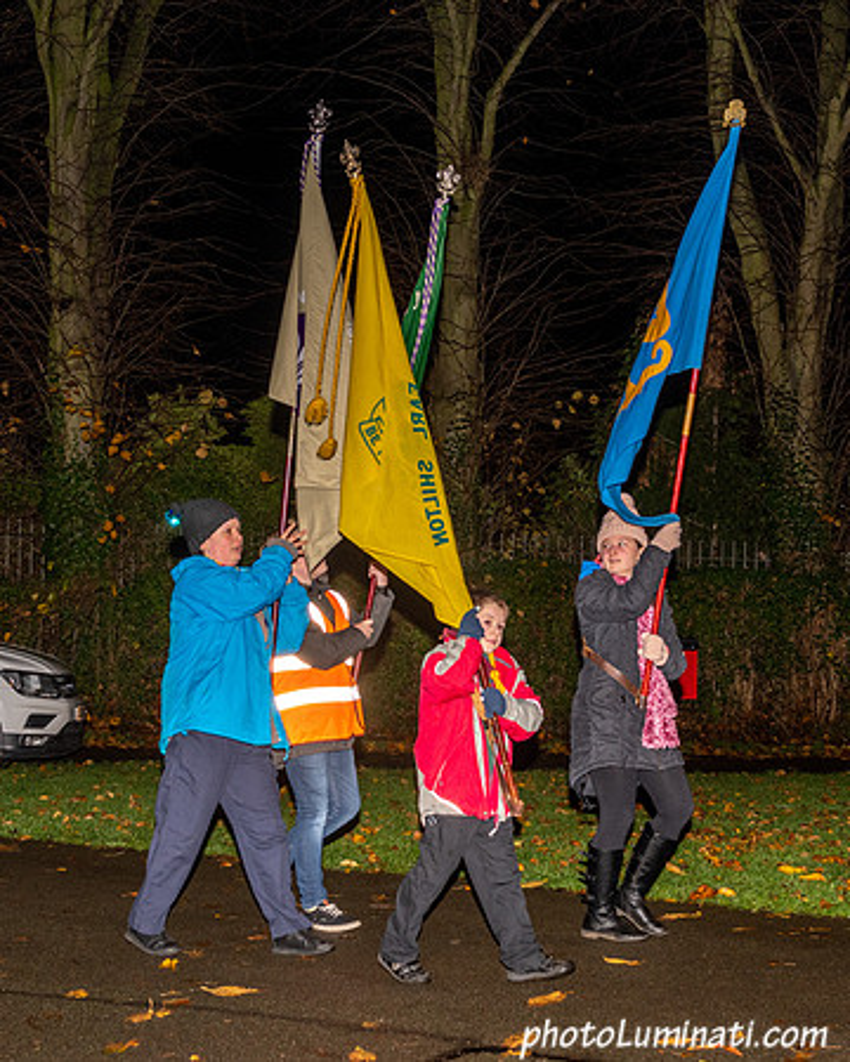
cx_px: 381
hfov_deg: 25.0
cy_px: 630
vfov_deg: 31.0
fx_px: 1912
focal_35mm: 61
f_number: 4.5
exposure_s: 1/125
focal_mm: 36
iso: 640
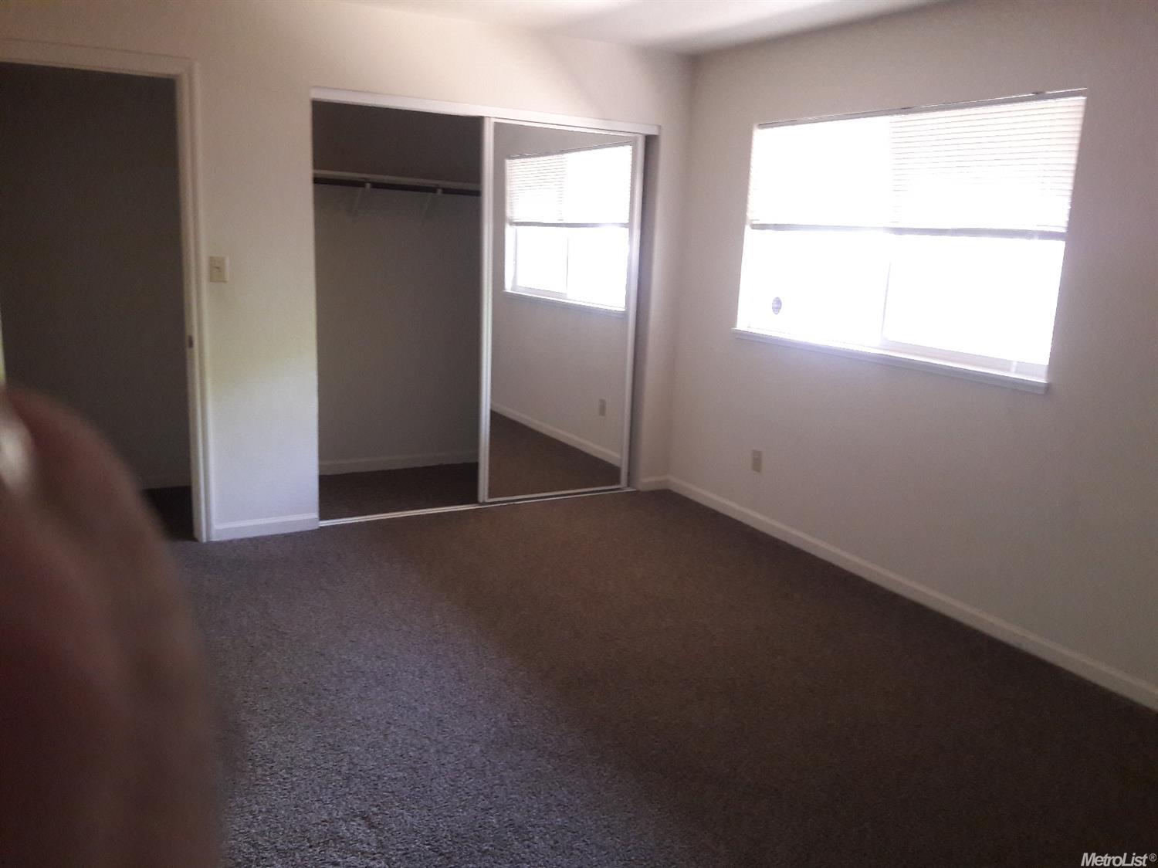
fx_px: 936
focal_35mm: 28
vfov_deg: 49.7
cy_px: 434
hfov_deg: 63.5
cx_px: 579
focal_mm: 3.7
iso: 160
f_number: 1.9
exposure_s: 1/17
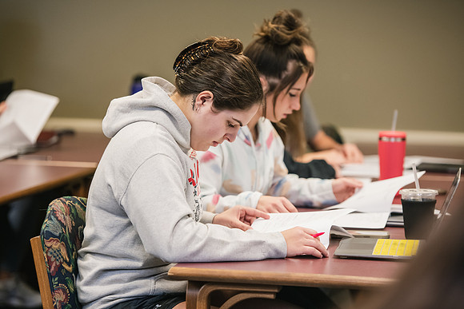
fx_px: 1805
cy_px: 154
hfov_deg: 14.7
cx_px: 232
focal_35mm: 140
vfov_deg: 9.8
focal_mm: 140
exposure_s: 1/200
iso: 1600
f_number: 3.2
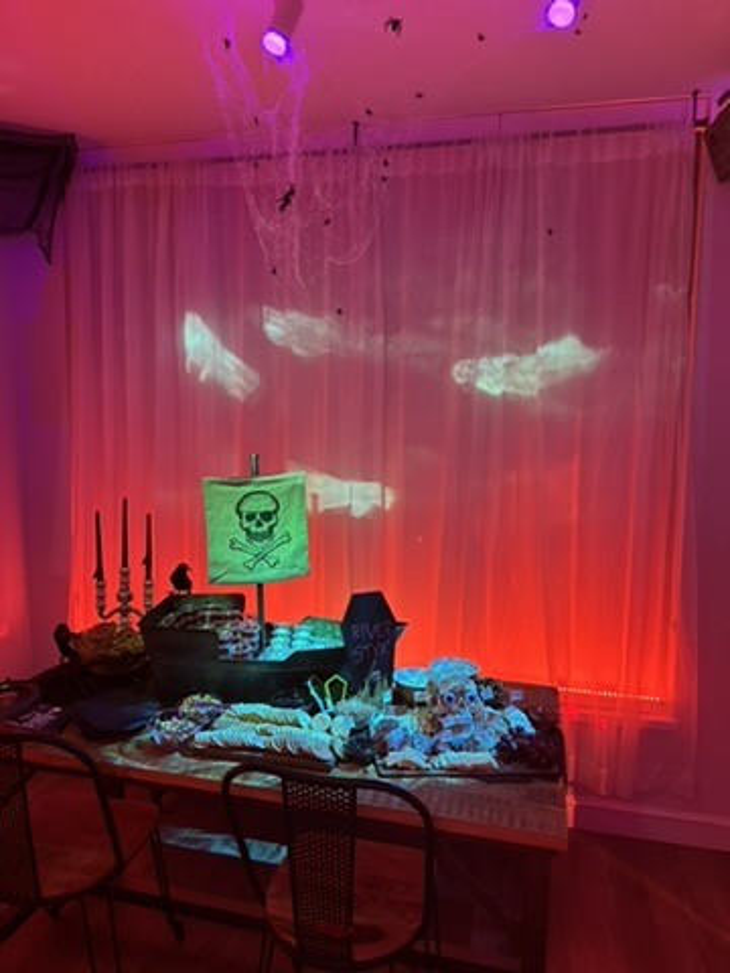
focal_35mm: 24
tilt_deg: -6.0
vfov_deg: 71.6
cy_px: 486
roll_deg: -1.1
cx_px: 365
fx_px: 675
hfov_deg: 56.8
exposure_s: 1/53
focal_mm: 6.86
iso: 1000
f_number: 1.78
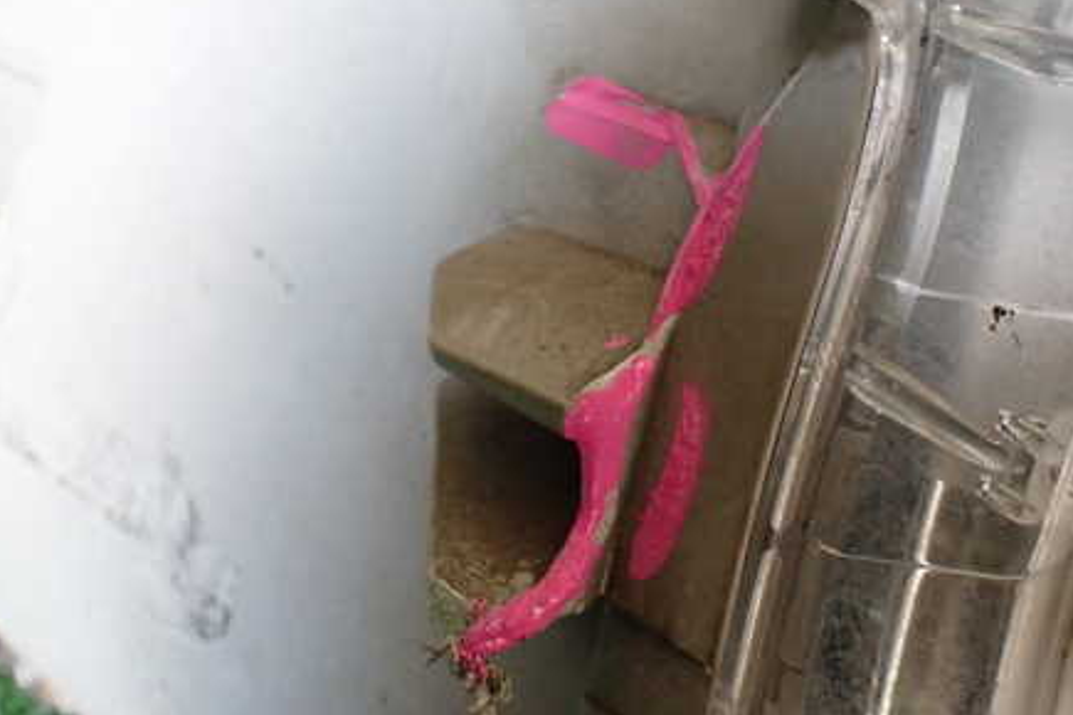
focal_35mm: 43
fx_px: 1282
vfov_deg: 31.1
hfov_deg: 45.2
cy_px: 306
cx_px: 634
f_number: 2.3
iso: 500
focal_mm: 5.4
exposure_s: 1/125
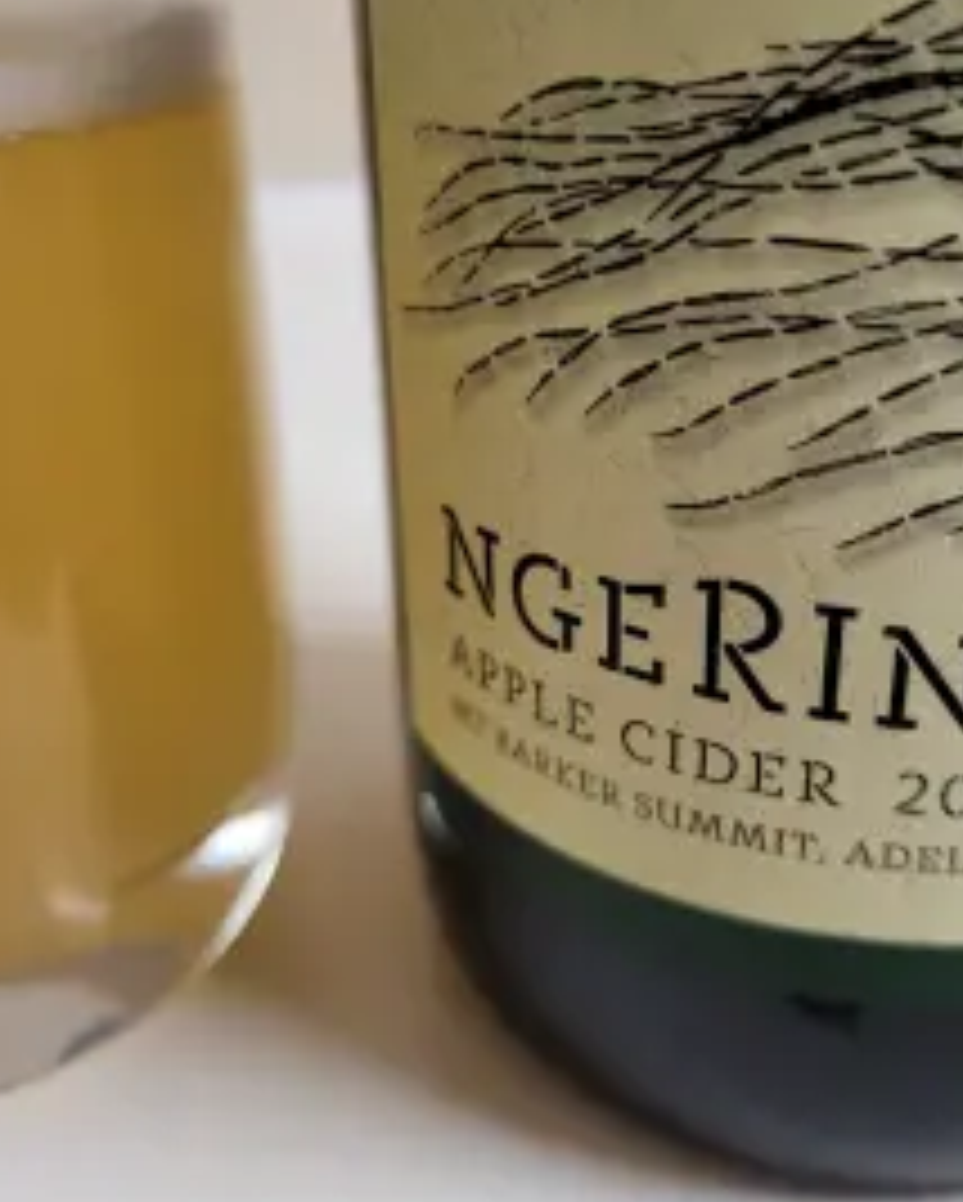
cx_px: 648
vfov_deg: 47.9
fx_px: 1352
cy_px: 558
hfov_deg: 38.7
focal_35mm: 38
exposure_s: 1/50
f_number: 1.8
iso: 500
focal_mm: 5.4
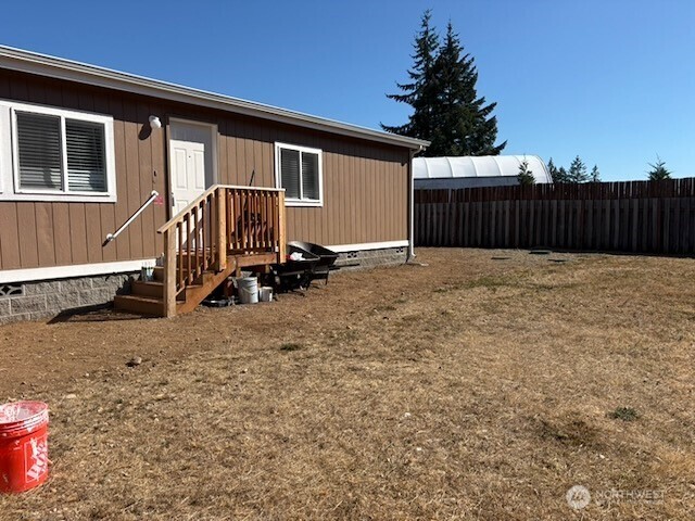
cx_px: 348
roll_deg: +0.3
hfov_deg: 67.3
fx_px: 522
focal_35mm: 26
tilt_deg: -4.0
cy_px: 260
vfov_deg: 53.1
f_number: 1.6
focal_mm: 5.96
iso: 50
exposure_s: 1/4065
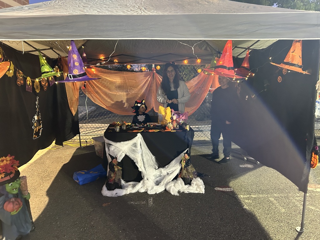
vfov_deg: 53.1
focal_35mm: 26
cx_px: 160
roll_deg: +0.7
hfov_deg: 67.3
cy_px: 120
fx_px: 240
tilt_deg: -9.7
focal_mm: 5.7
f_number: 1.5
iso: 500
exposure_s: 1/40
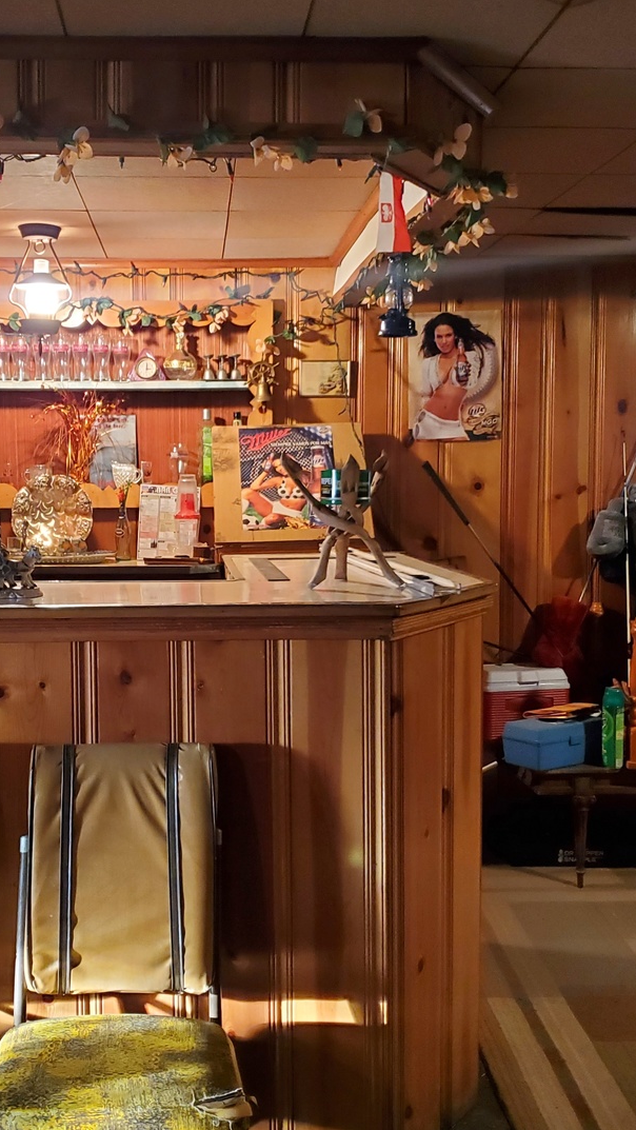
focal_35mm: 38
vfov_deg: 52.8
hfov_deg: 31.0
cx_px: 231
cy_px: 562
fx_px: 1139
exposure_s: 1/40
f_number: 1.5
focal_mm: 4.3
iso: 320
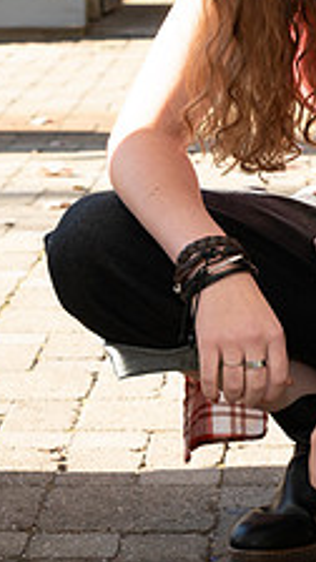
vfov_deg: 14.4
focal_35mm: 148
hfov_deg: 8.1
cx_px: 385
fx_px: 2205
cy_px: 104
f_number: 5.6
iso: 160
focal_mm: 46
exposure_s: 1/200
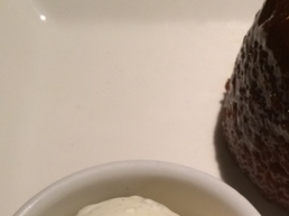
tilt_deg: -57.5
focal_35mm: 72
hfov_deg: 26.4
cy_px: 223
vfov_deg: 19.7
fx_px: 601
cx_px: 244
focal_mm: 4.15
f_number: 2.2
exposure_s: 1/33
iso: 160
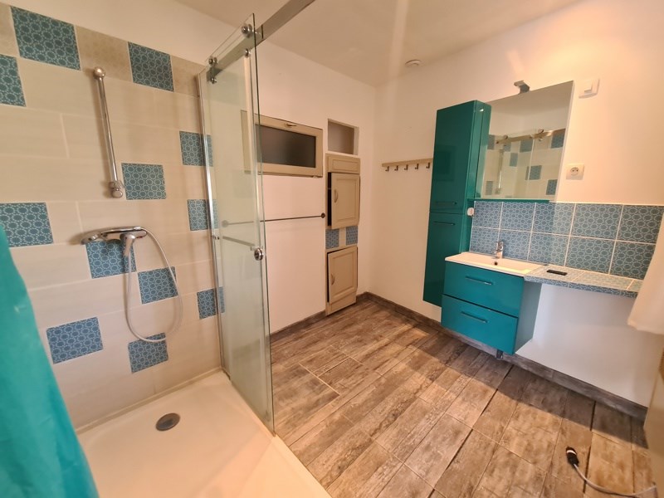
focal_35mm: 13
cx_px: 332
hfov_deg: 106.2
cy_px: 249
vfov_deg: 89.9
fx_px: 249
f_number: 2.2
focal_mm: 2.2
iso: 320
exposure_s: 1/50
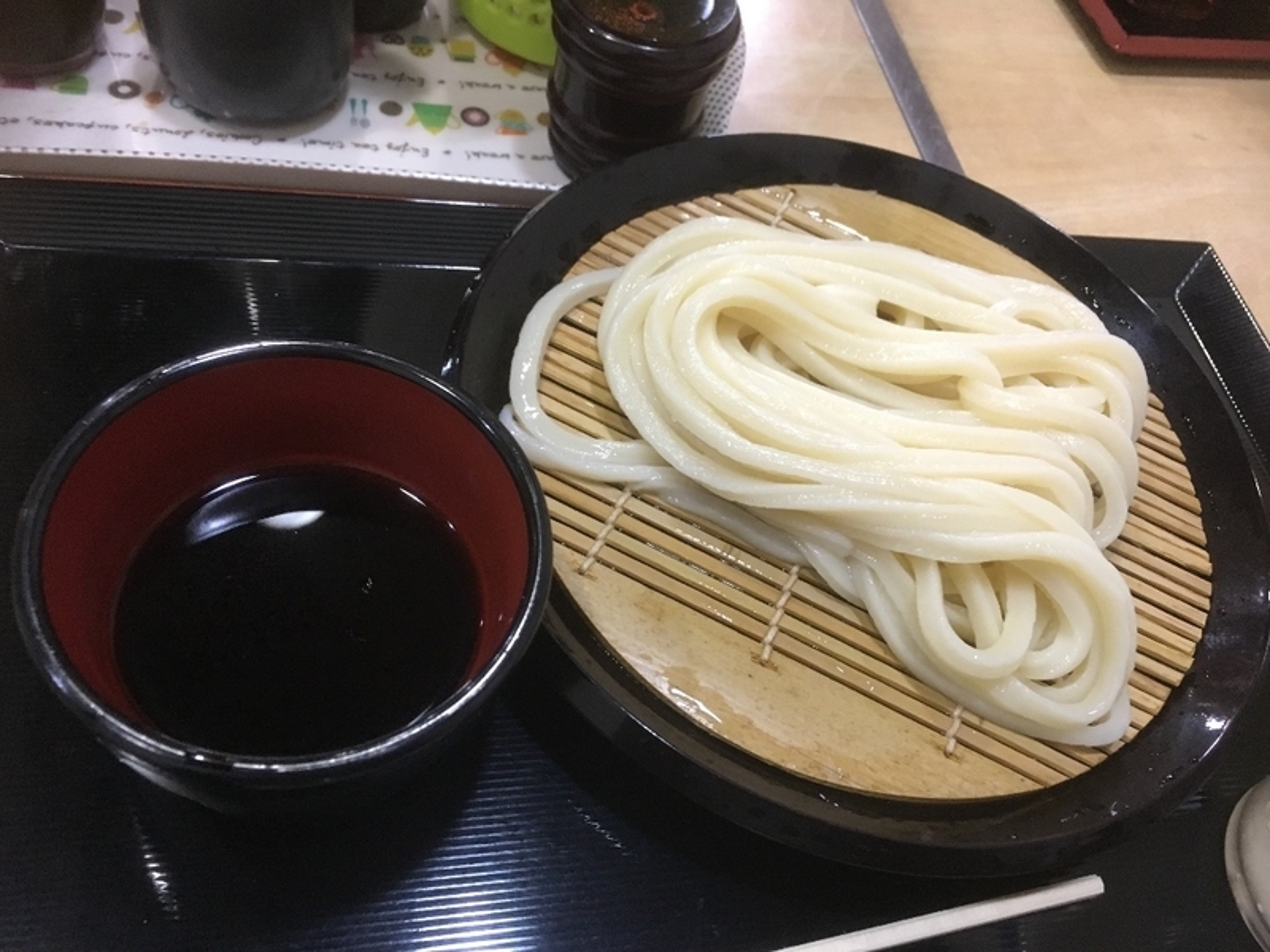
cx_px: 635
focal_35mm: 29
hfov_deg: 61.7
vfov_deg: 48.2
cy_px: 476
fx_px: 1064
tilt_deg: -55.4
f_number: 2.2
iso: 200
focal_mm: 4.15
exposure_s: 1/24
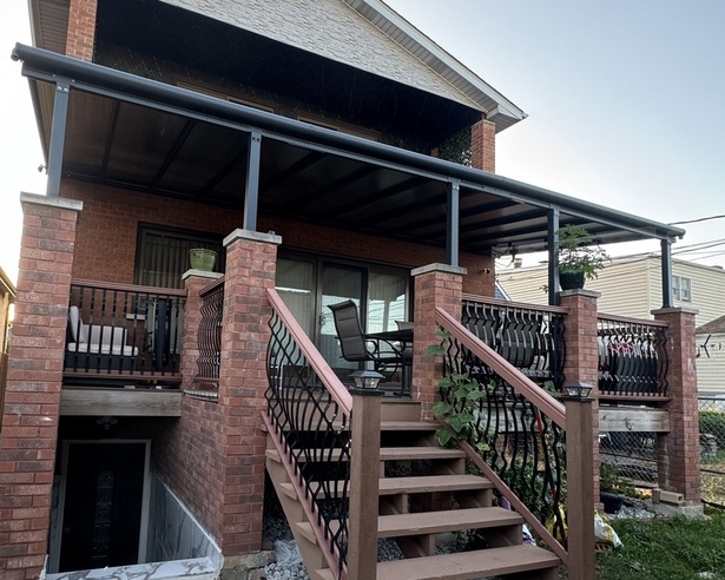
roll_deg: -2.0
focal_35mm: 24
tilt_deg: +4.8
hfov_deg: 69.8
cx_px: 304
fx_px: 515
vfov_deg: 58.5
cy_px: 331
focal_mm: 2.22
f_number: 2.2
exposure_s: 1/99
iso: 160
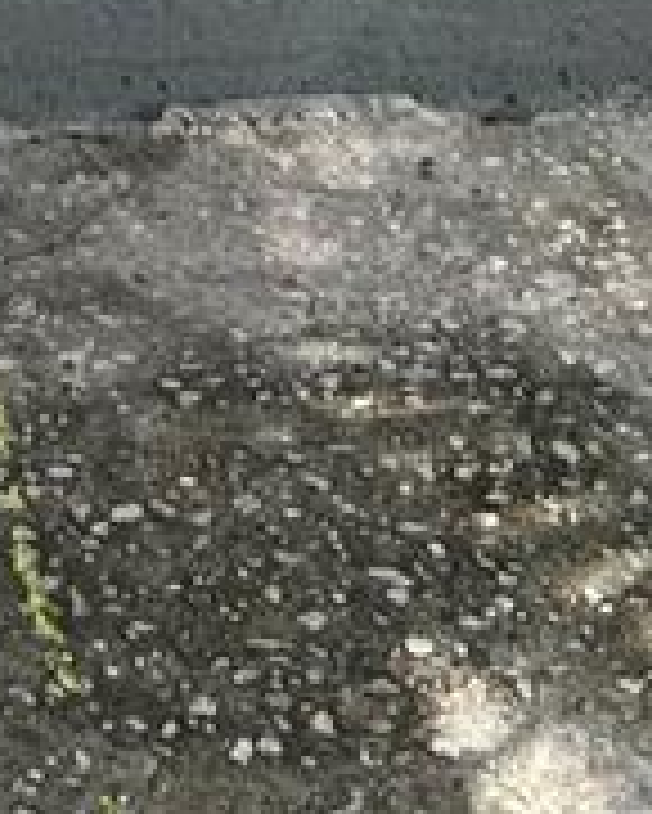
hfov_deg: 9.2
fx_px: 4049
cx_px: 18
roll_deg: -3.8
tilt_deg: -3.2
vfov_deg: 9.2
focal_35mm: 168
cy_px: -1615
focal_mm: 5.7
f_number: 1.5
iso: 50
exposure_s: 1/791
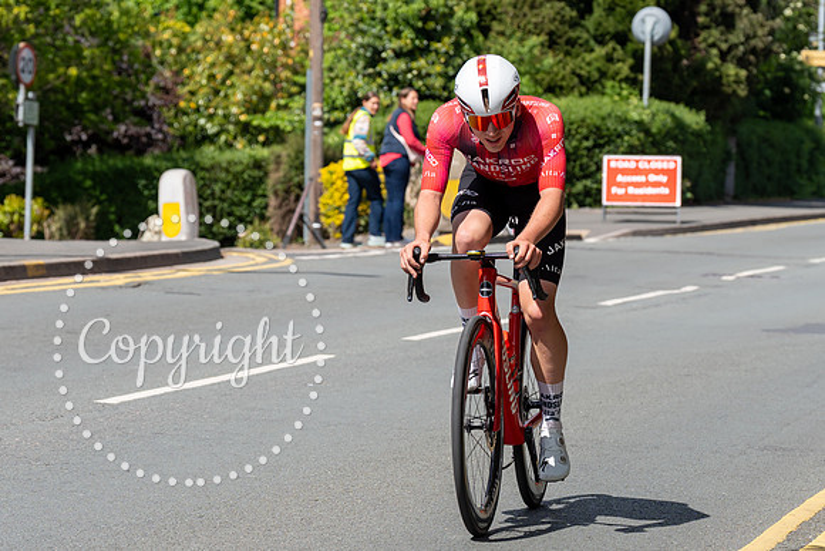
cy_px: 234
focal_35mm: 168
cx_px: 438
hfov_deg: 12.2
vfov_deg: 8.2
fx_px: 3855
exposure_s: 1/1000
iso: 250
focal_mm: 108
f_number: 5.6
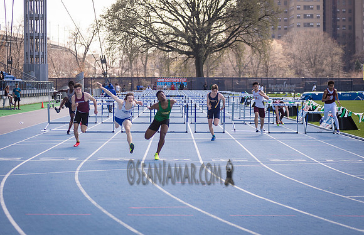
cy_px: 122
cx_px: 168
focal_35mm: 113
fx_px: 1128
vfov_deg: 11.9
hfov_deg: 18.3
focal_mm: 86
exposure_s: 1/800
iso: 125
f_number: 3.2
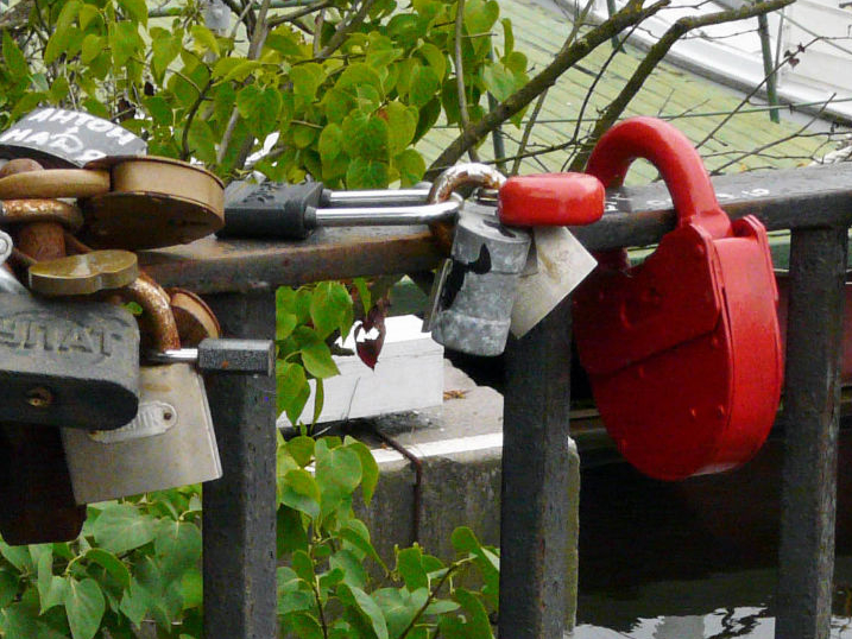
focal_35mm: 160
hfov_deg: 12.3
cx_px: 323
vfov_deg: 9.2
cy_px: 691
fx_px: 3939
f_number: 5.6
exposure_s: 1/250
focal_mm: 9.2
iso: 200
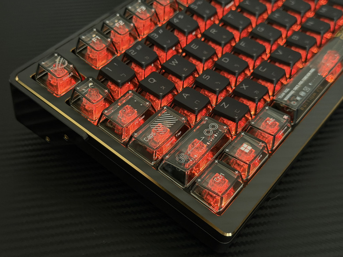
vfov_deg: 30.3
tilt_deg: -44.8
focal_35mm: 48
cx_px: 172
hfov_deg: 39.7
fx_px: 476
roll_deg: +0.5
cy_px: 128
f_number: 1.78
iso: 500
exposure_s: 1/37
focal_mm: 6.76
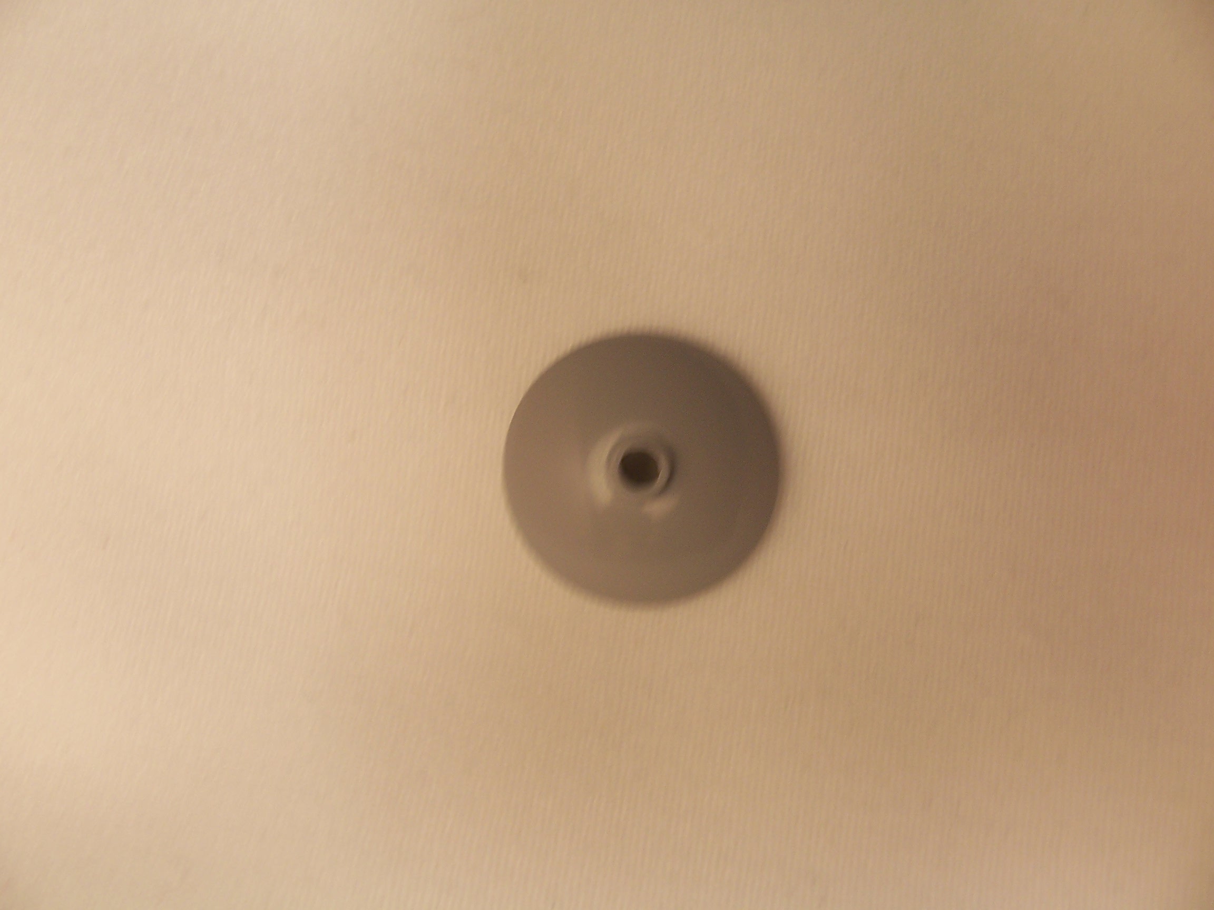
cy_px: 455
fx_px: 1227
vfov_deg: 40.7
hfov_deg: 52.6
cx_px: 607
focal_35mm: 35
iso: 80
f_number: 2.8
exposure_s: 1/45
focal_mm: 6
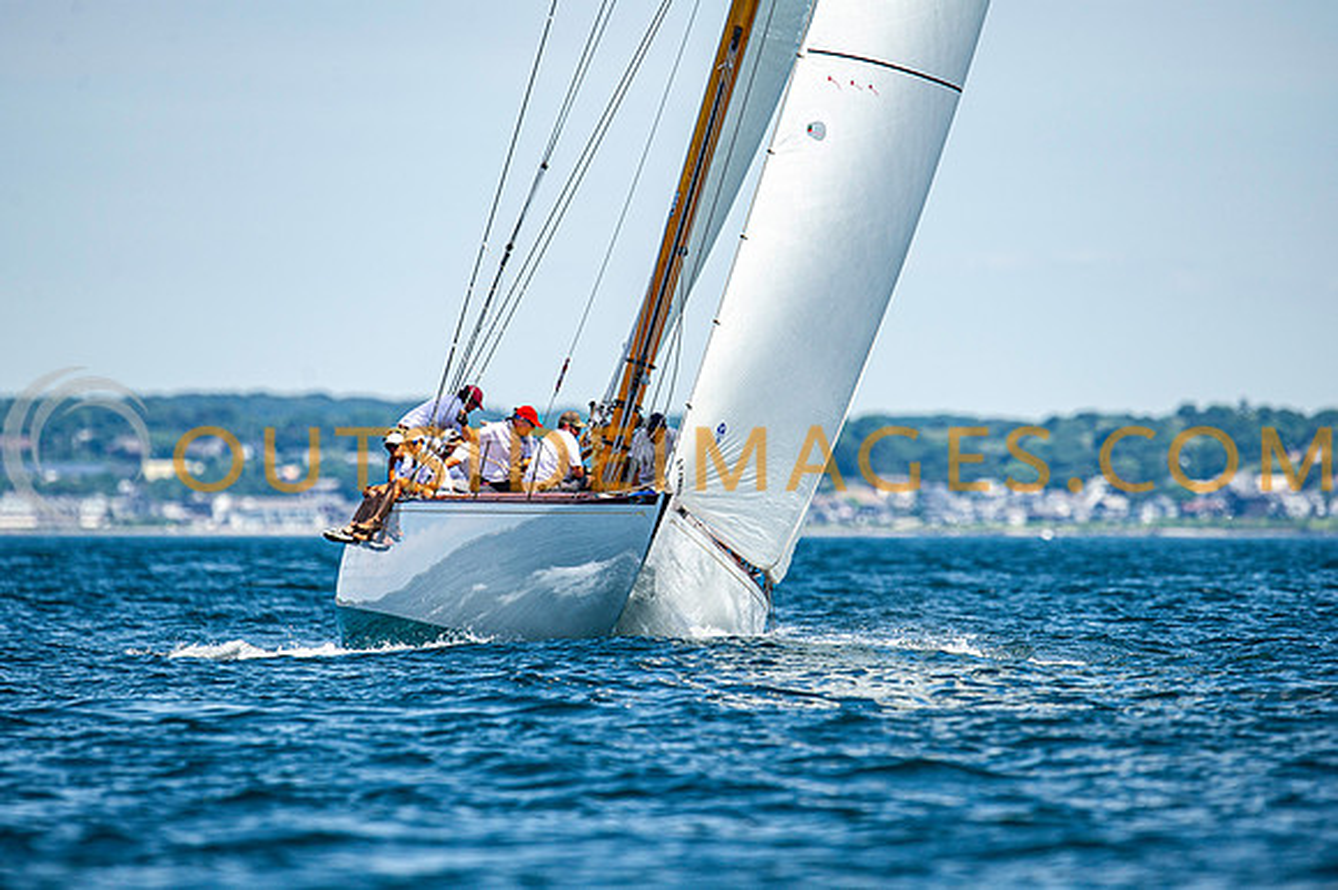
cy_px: 445
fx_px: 22974
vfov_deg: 2.2
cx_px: 669
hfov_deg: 3.3
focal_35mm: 619
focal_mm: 600
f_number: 5
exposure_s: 1/2500
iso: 400
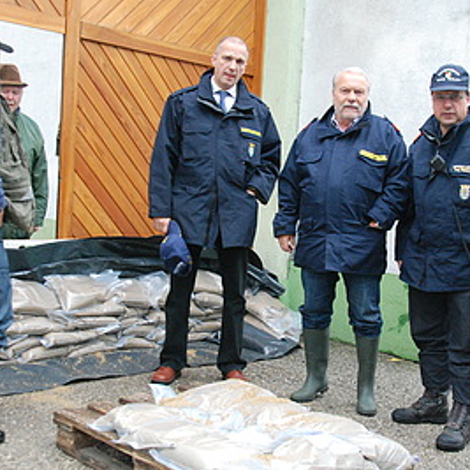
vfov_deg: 34.0
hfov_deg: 33.9
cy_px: 235
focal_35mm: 50
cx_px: 281
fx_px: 768
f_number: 6.3
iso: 1250
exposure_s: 1/160
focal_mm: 22
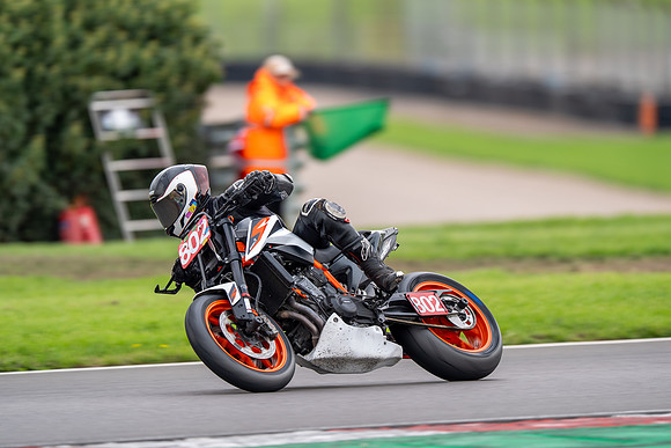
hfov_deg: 3.1
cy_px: 201
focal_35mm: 662
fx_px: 12347
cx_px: 370
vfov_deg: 2.1
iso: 160
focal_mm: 600
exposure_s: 1/500
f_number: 4.5
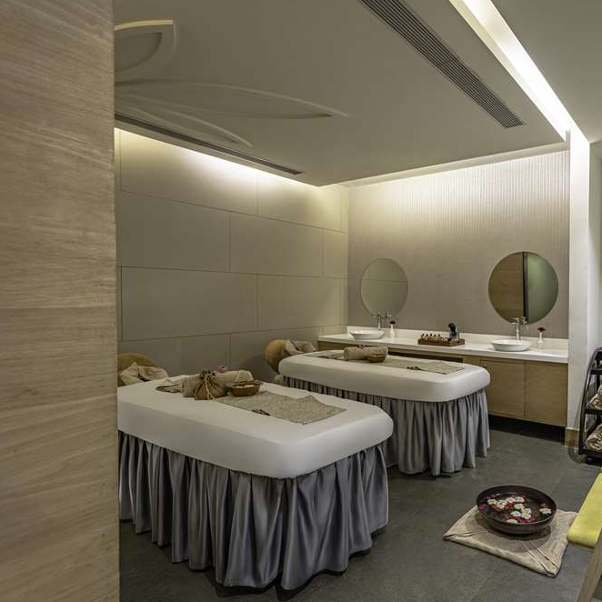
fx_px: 413
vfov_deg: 72.1
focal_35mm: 21
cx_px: 442
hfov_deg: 68.1
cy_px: 306
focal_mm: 16
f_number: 8
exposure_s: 1/20
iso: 160
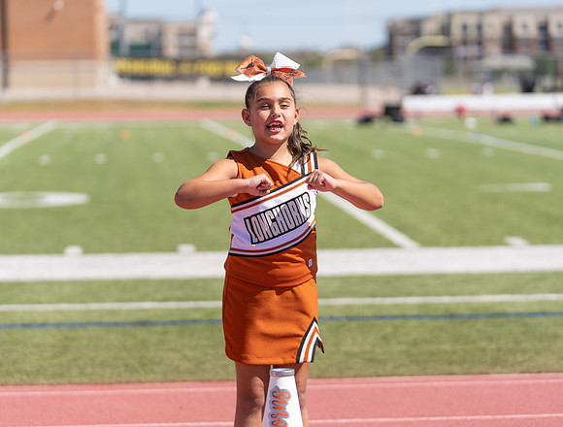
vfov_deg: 11.9
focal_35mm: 126
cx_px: 265
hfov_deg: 15.6
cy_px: 194
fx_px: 2054
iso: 100
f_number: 2.8
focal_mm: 105
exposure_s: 1/2000
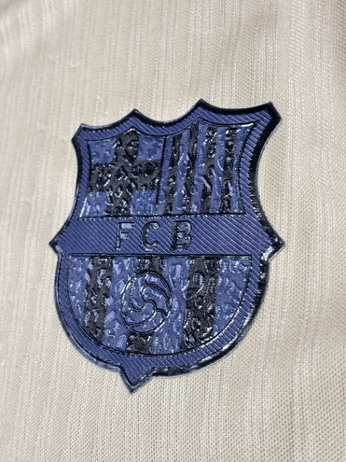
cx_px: 181
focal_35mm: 56
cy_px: 241
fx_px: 747
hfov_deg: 26.1
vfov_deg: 34.4
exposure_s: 1/33
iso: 160
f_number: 1.6
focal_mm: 5.96
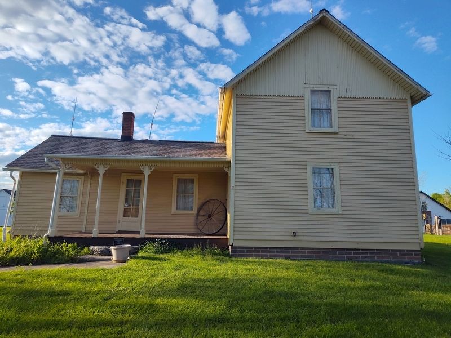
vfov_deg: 58.9
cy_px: 169
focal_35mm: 23
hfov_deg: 73.9
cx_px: 226
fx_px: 300
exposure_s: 1/1360
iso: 100
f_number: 1.8
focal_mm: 5.56
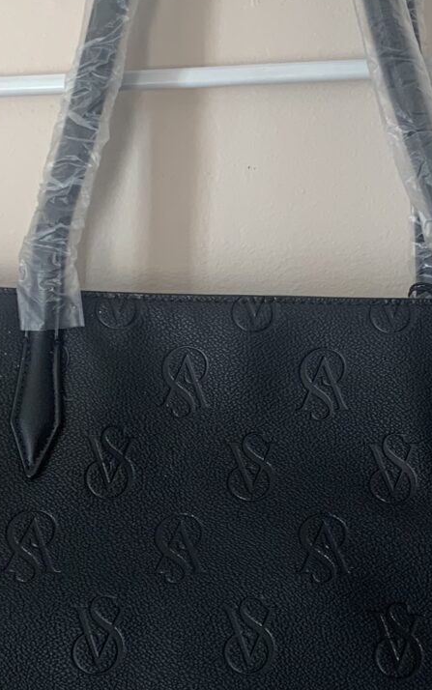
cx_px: 317
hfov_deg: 16.5
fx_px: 1486
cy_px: 419
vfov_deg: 26.1
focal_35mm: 79
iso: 100
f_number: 1.8
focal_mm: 4.25
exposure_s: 1/96
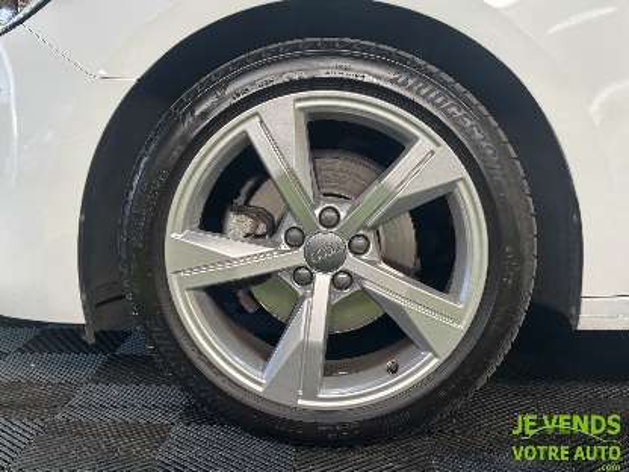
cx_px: 314
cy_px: 236
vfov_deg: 28.0
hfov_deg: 36.8
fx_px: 945
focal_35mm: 52
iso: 50
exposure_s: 1/67
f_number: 1.6
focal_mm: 5.96
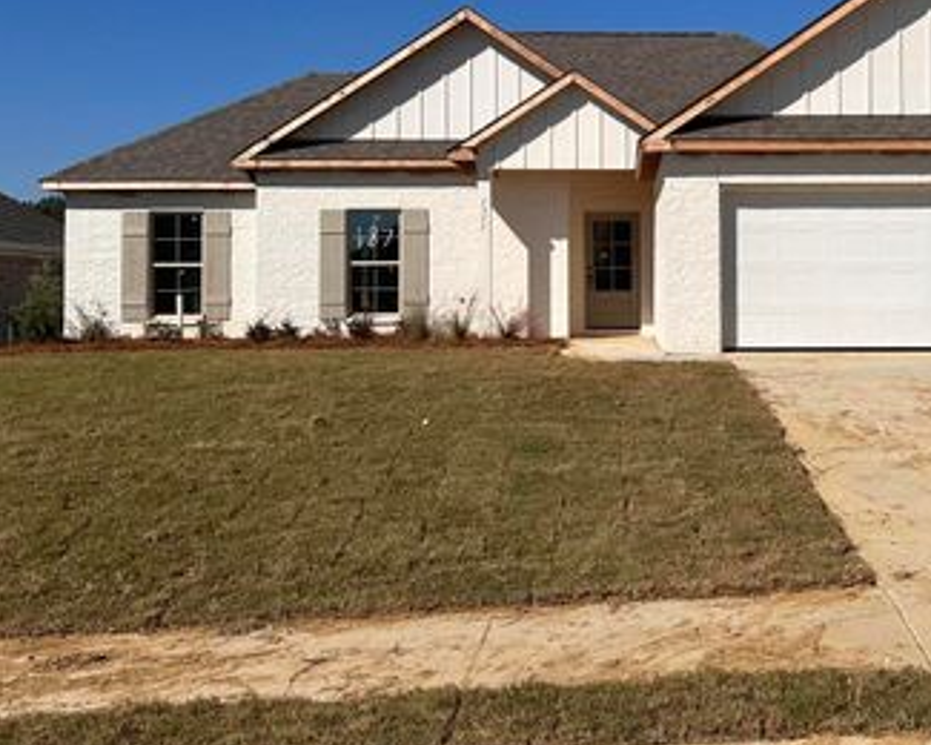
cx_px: 667
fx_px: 1323
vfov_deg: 31.2
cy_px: 254
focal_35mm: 48
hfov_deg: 38.0
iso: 80
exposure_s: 1/10753
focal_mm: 6.86
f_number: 1.78
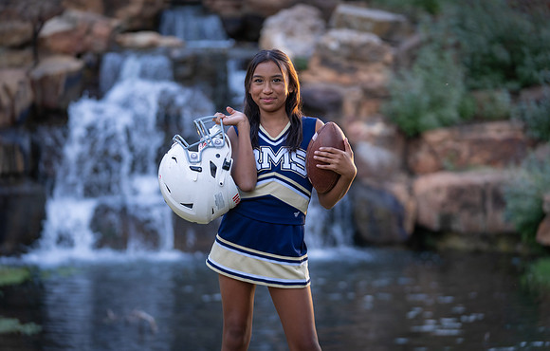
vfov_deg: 10.3
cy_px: 152
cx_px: 266
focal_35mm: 129
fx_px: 1943
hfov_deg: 16.1
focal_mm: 117
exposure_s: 1/320
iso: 640
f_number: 2.8
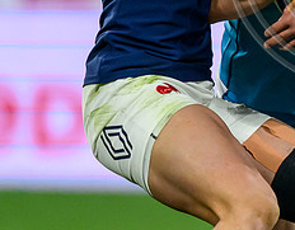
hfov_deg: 0.7
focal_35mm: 2655
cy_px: 60
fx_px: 22958
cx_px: 555
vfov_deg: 0.6
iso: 3200
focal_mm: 560
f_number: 4
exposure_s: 1/1600
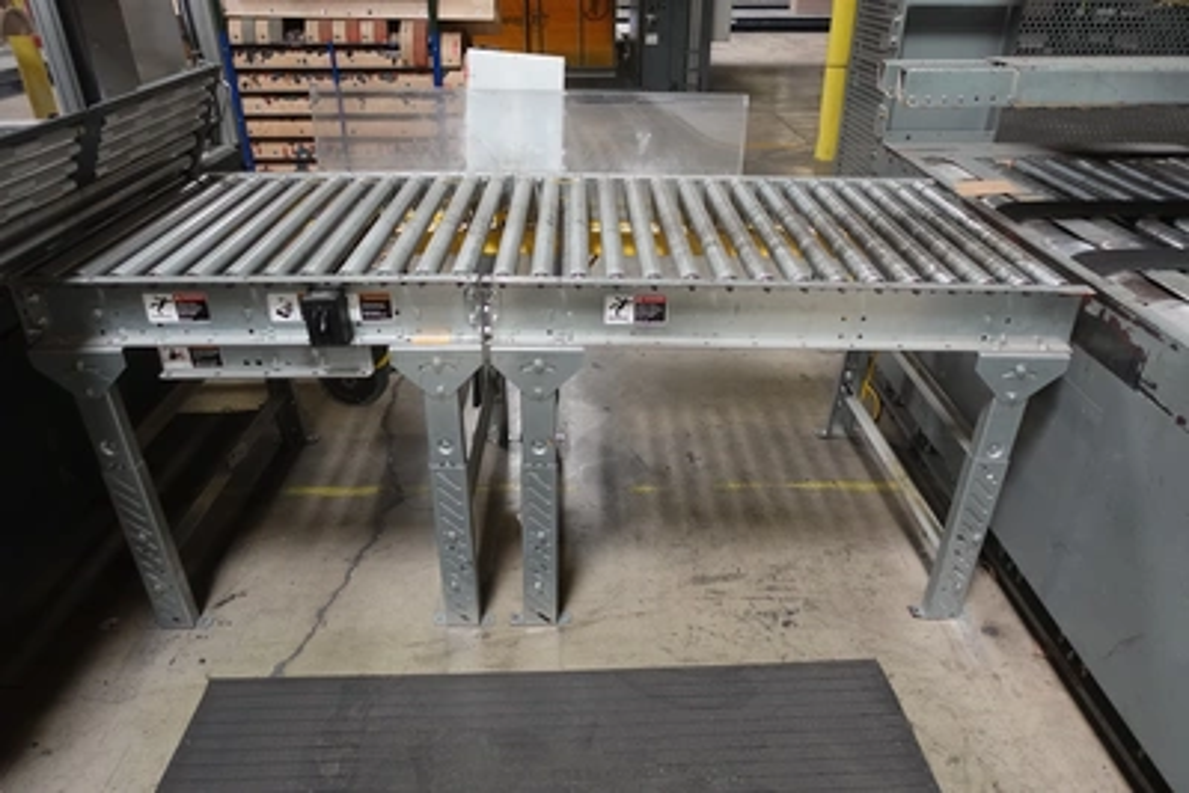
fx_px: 793
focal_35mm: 24
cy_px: 396
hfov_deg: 73.7
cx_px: 594
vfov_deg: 53.2
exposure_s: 1/250
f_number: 1.8
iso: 1600
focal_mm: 8.8
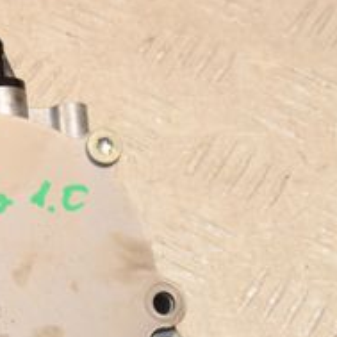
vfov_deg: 10.6
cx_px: 9
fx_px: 1806
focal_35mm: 164
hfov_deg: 10.6
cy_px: 289
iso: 1600
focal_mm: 38
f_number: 10
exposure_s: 1/200
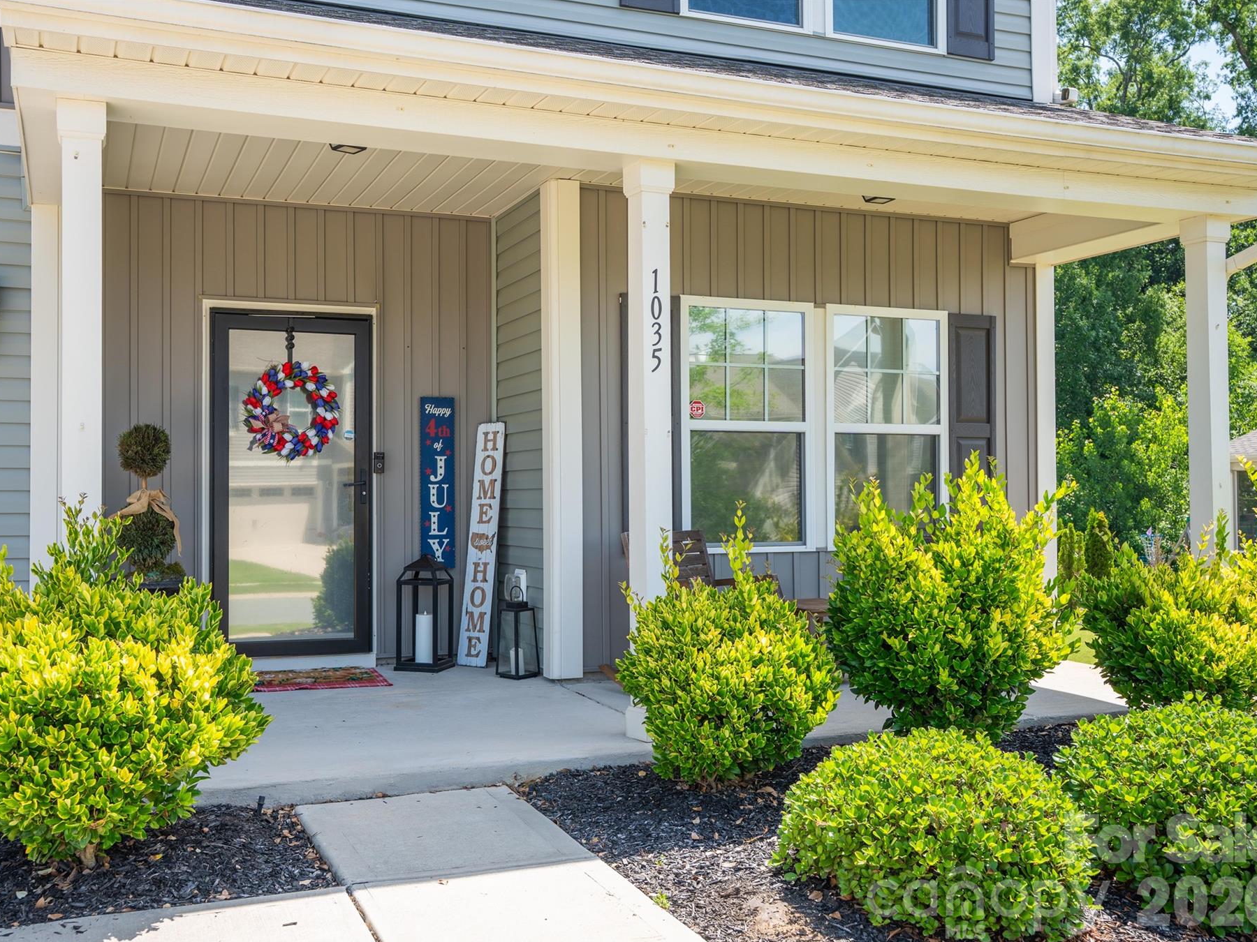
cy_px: 475
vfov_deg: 40.7
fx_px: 1271
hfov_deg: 52.6
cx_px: 572
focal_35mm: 35
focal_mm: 32
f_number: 7.1
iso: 100
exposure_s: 1/100
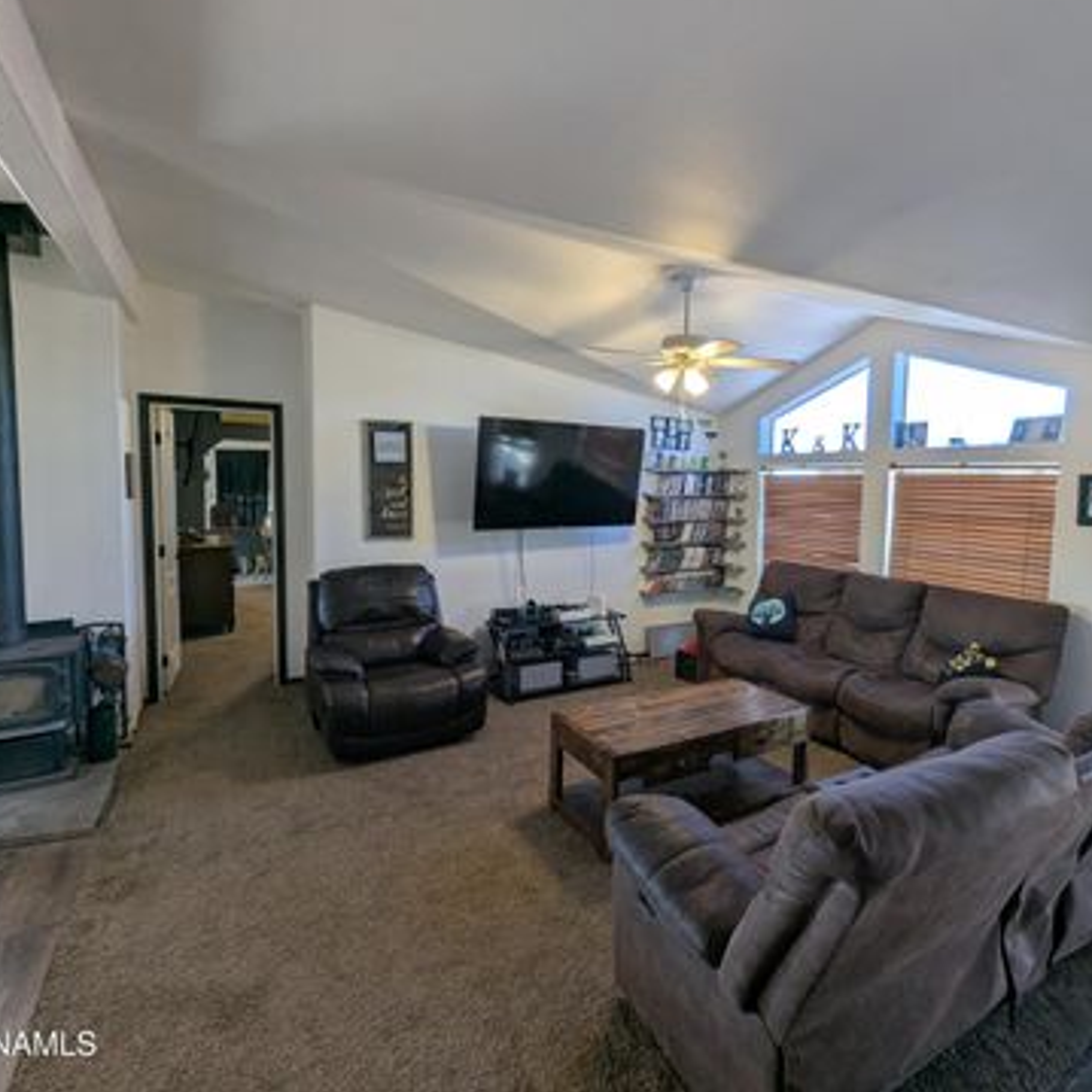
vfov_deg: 87.4
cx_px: 642
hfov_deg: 86.6
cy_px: 523
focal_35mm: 16
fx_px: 571
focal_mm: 1.95
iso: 64
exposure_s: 1/34.6
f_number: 2.2
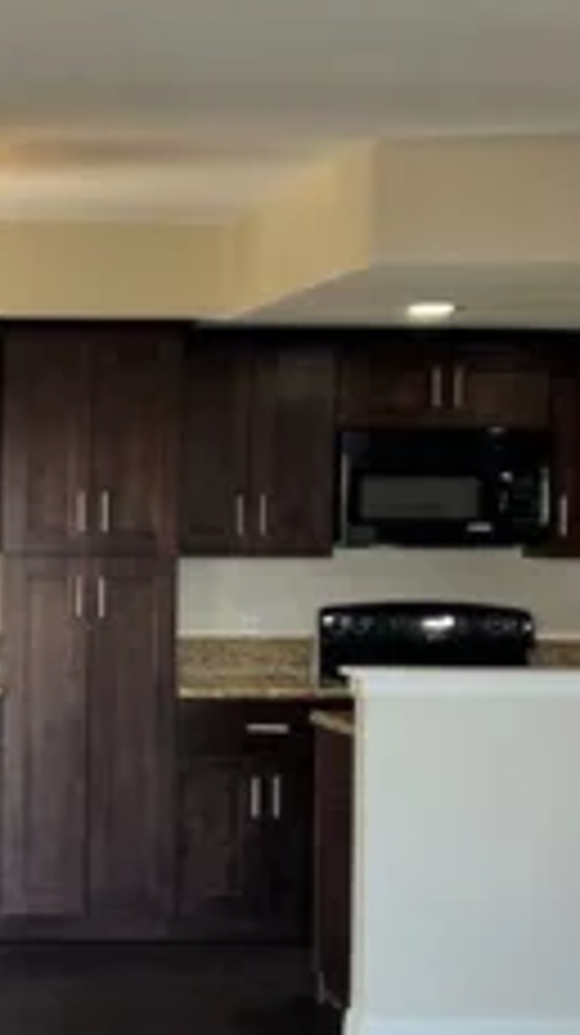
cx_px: -146
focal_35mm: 92
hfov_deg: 12.8
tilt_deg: -2.9
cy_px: 630
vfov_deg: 23.1
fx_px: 2521
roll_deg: -0.5
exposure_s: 1/121
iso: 80
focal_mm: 5.7
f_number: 1.5
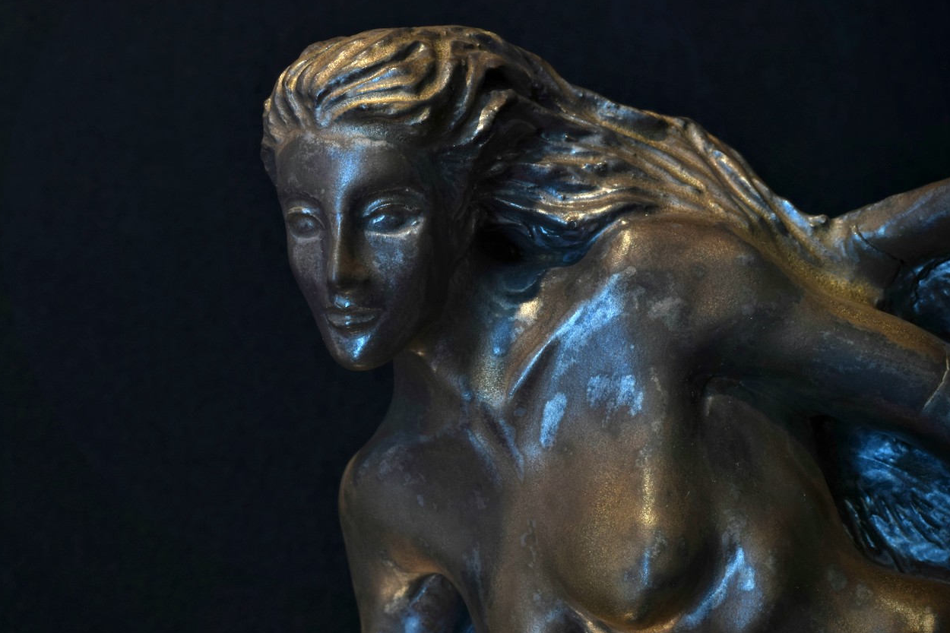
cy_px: 323
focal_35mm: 90
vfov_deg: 15.2
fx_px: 2375
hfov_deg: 22.6
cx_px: 477
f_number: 16
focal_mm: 50
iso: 100
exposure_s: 2.5
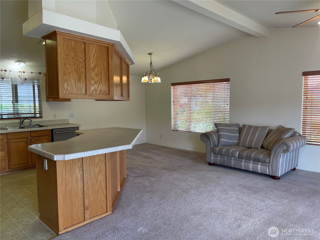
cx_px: 160
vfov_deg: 54.9
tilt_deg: -4.8
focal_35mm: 25
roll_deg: +0.2
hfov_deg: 69.4
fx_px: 231
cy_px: 120
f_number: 1.6
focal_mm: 5.1
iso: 80
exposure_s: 1/120
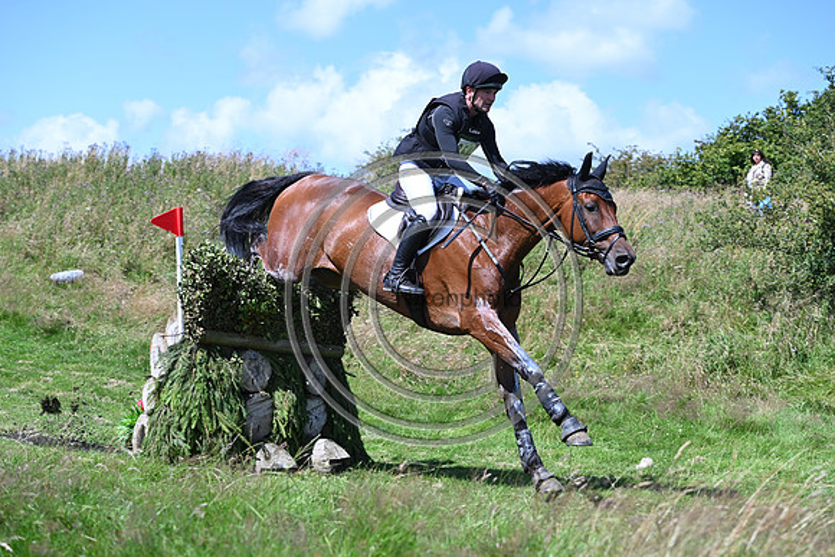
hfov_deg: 28.8
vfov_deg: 19.5
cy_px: 278
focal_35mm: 70
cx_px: 418
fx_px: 1624
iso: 250
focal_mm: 70
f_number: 4.5
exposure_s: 1/1250
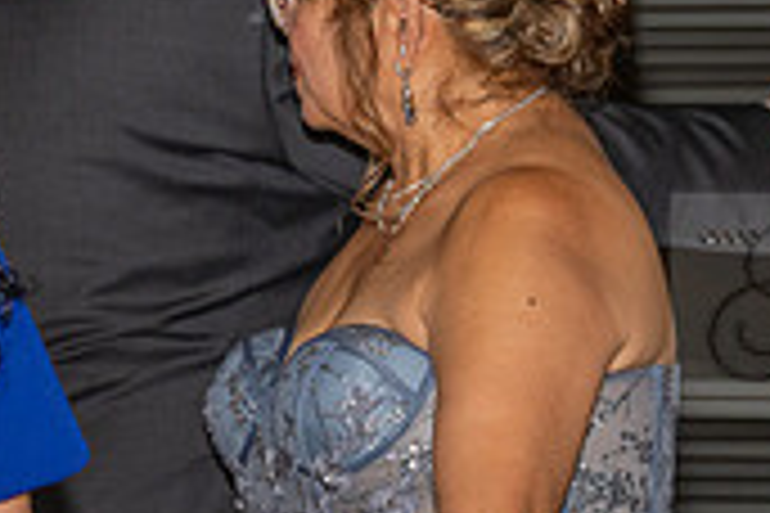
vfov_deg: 5.8
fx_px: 5069
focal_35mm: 237
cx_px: 1063
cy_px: 299
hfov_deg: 8.5
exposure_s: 1/200
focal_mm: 70
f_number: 3.5
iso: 800
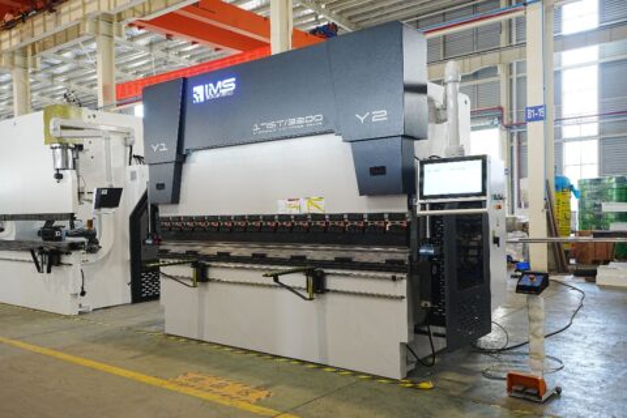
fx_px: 557
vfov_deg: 41.1
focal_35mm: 32
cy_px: 209
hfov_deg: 58.7
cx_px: 314
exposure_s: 1/40
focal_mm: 32
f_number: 4
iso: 800
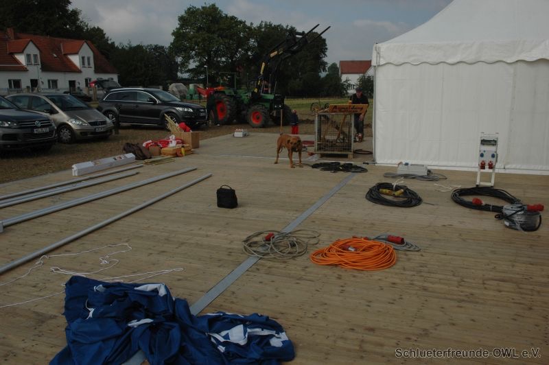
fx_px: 503
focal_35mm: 33
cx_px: 274
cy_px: 182
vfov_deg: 39.9
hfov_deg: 57.3
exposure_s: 1/640
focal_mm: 22
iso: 400
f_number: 13
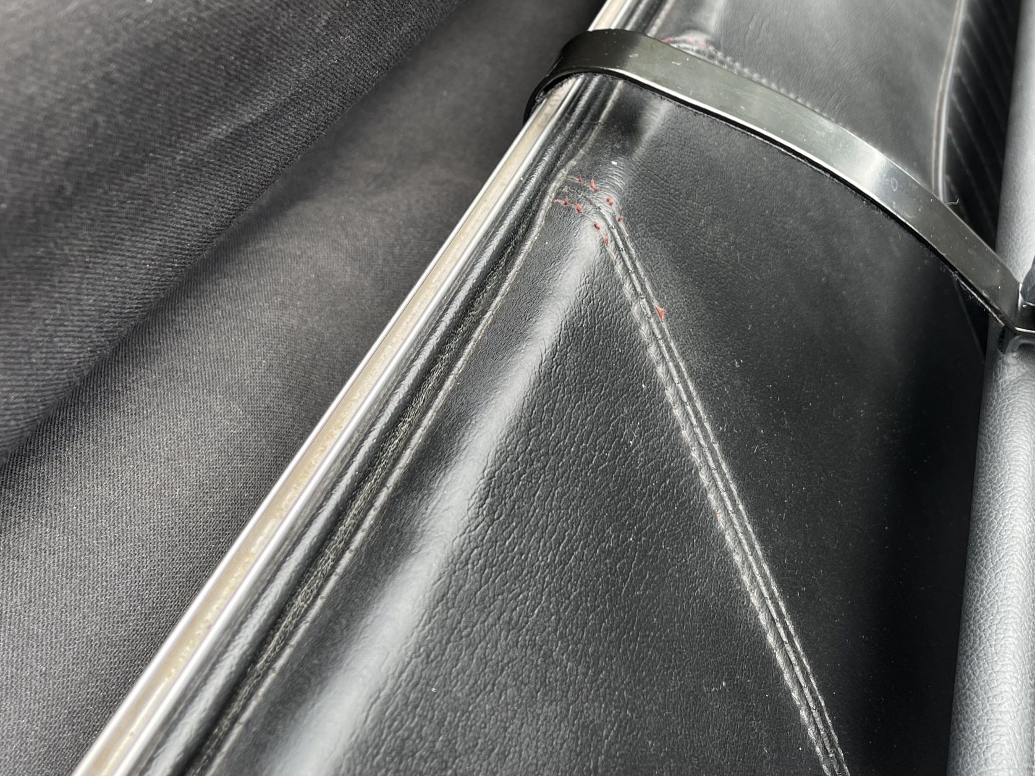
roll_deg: -4.2
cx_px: 605
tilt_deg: -36.7
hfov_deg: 42.8
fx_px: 1315
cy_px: 213
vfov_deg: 32.4
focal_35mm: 44
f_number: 1.6
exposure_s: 1/199
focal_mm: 5.1
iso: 32
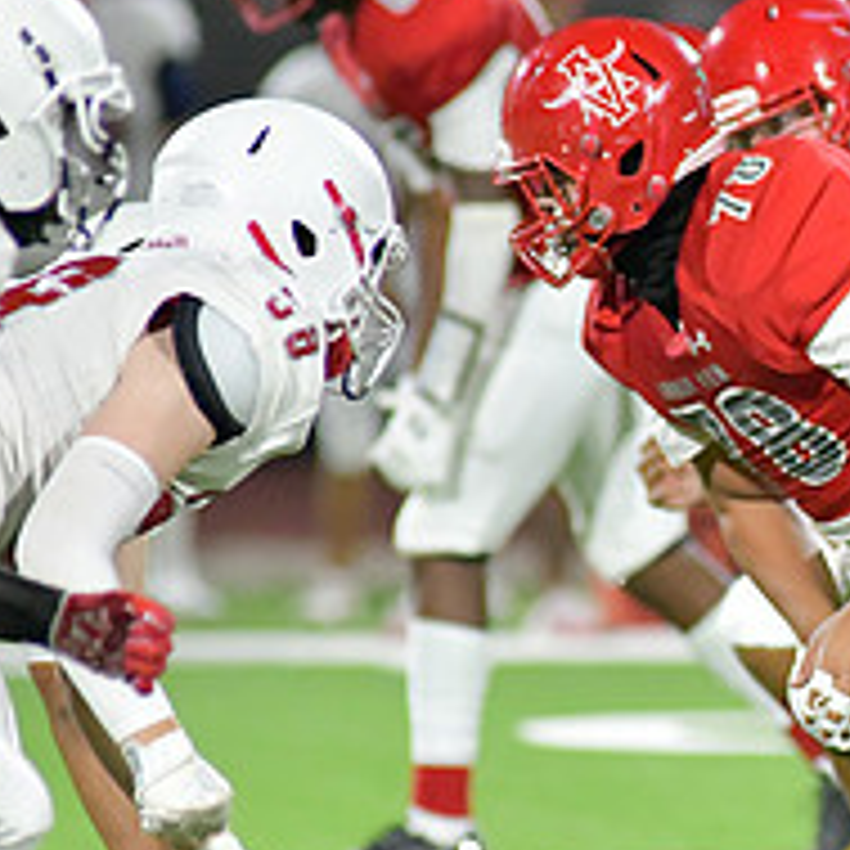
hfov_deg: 2.2
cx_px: 908
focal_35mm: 782
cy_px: 515
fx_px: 21725
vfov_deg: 2.2
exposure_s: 1/1250
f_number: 4
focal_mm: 300
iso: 12800
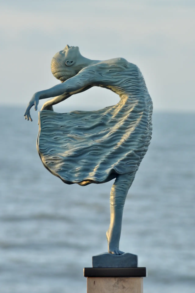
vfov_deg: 4.6
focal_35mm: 450
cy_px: 146
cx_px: 98
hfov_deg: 3.0
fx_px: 3665
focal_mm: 300
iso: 200
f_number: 11
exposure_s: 1/25
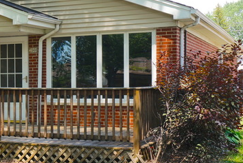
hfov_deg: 26.0
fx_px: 514
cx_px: 37
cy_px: 94
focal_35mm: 76
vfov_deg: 18.0
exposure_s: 1/80
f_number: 8
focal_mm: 28
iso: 100
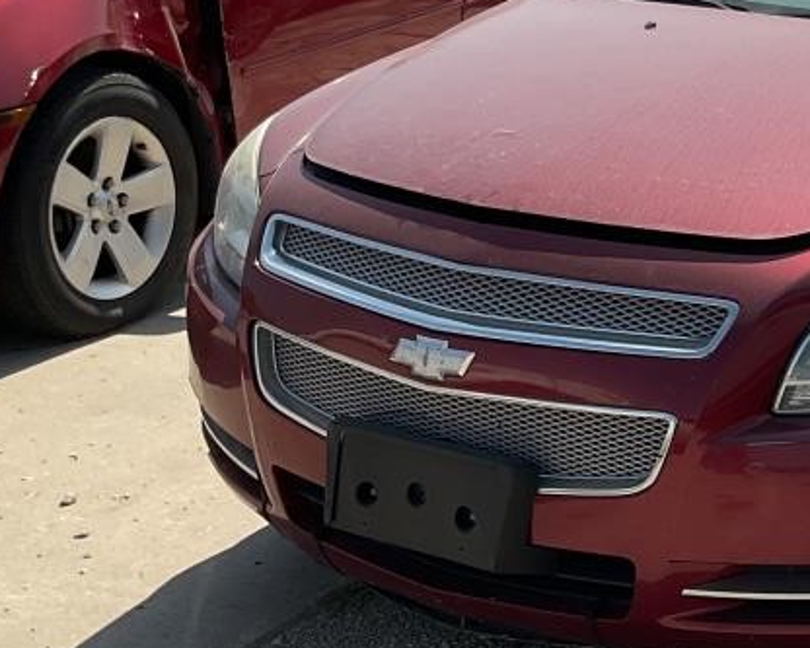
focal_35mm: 87
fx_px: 2086
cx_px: 909
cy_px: 286
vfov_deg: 17.7
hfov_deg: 20.8
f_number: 1.8
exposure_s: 1/2141
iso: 16
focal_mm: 3
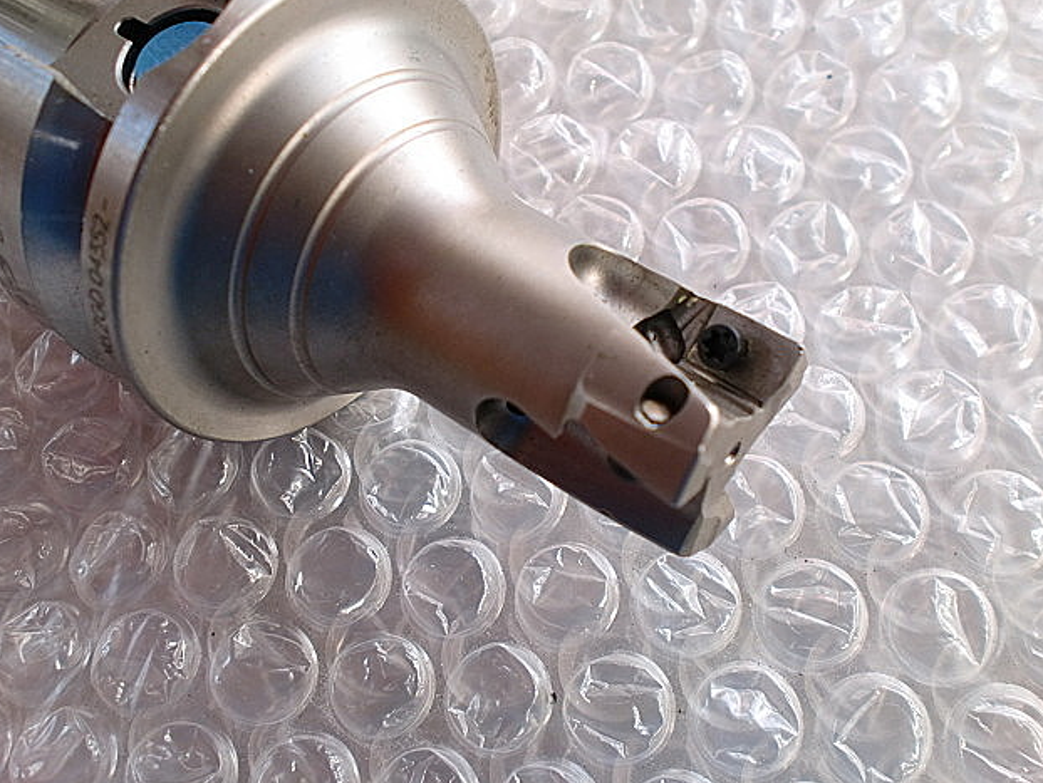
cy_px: 384
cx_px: 510
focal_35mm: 36
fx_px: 1085
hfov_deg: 51.3
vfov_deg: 39.7
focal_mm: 6.3
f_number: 3.1
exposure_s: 1/60
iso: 80
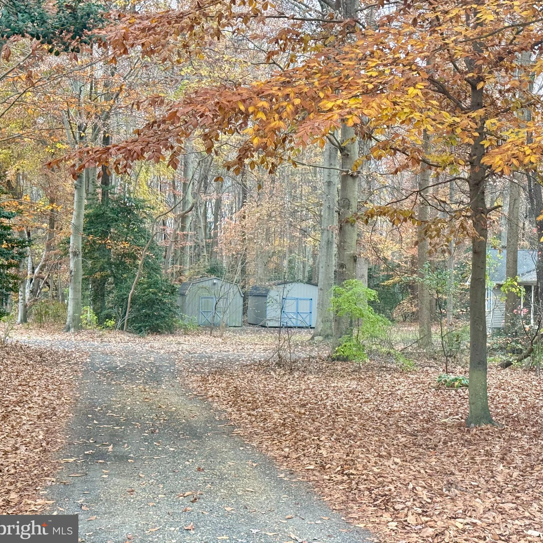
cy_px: 270
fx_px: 1012
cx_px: 354
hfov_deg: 29.9
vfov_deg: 30.0
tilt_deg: +1.5
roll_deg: -0.6
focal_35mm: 57
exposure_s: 1/60
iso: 200
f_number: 1.78
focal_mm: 6.76
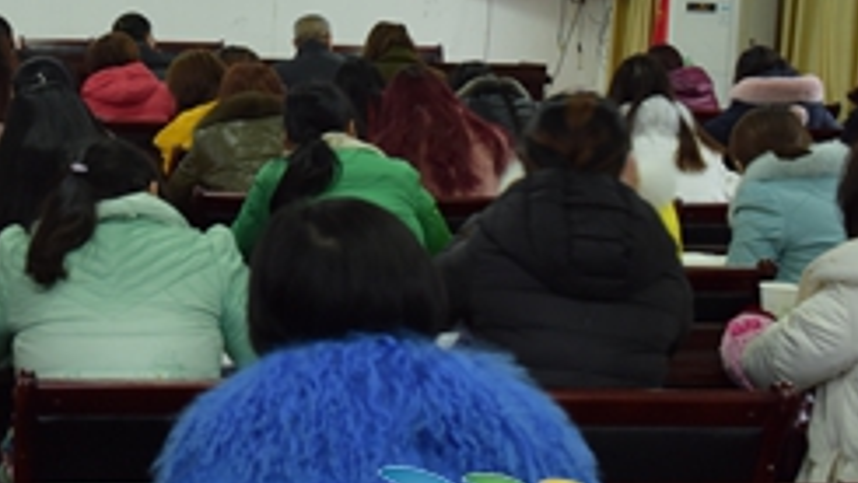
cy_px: 147
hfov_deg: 26.8
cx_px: 130
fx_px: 1752
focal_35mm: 77
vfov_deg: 15.7
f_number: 7.1
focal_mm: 36
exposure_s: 1/20
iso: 2000
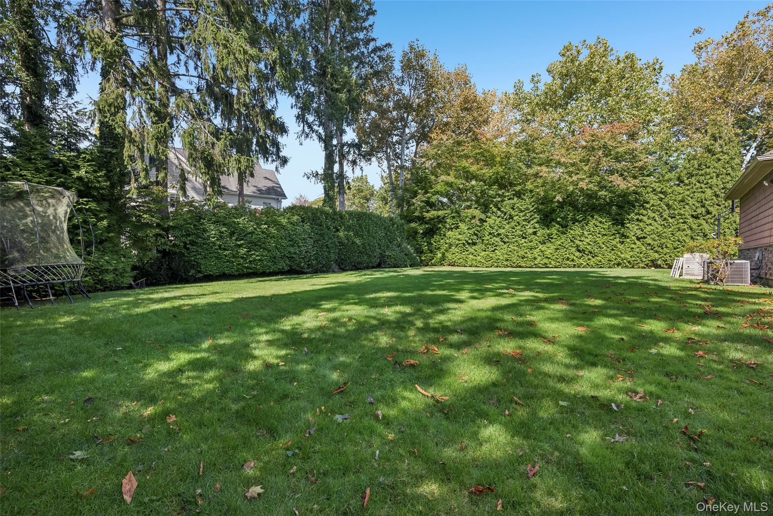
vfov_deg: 70.4
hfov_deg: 93.3
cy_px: 258
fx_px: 365
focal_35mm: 17
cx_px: 386
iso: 250
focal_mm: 17
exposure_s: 1/100
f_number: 9
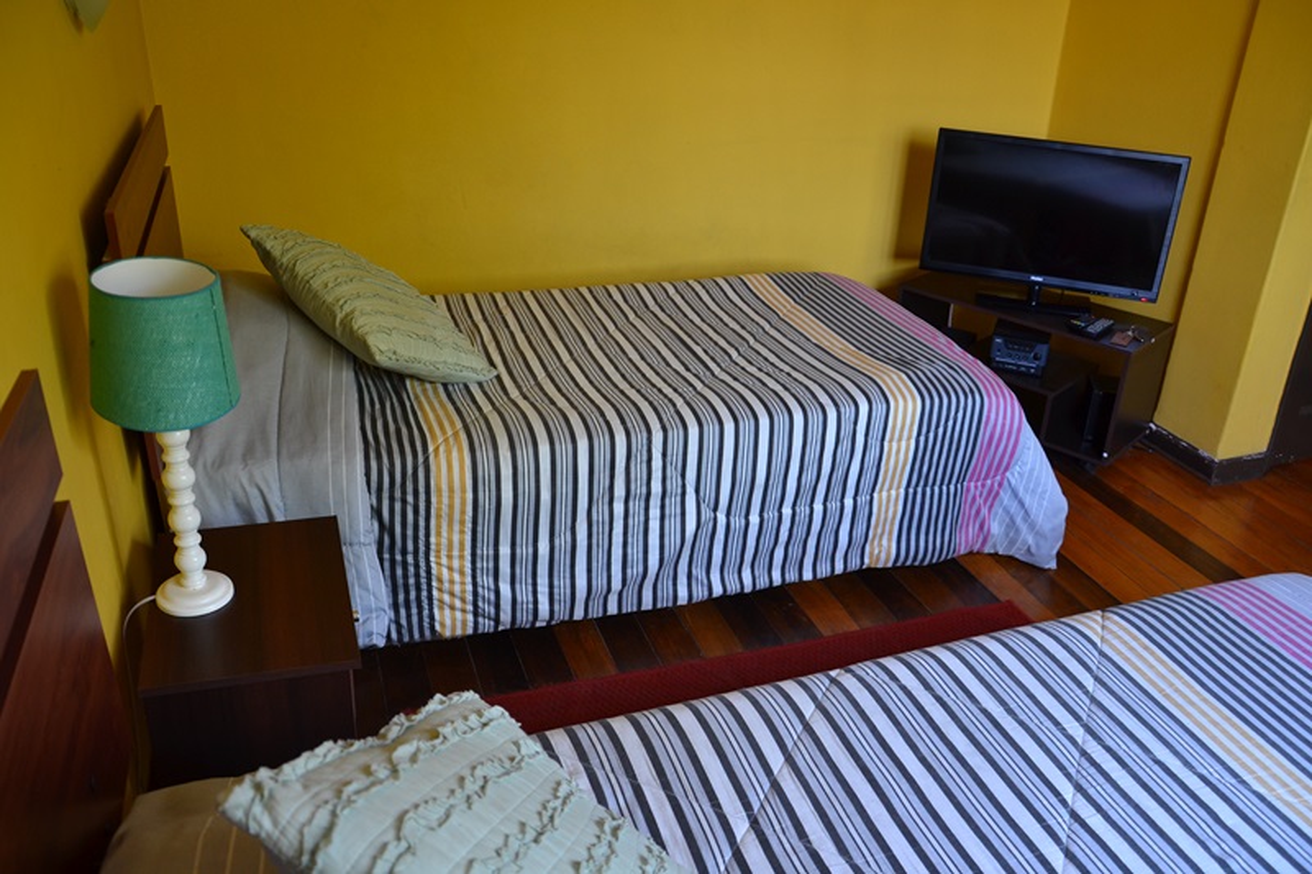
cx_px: 656
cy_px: 437
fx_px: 984
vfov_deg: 47.9
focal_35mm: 27
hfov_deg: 67.4
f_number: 3.5
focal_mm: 18
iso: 400
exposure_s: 1/25
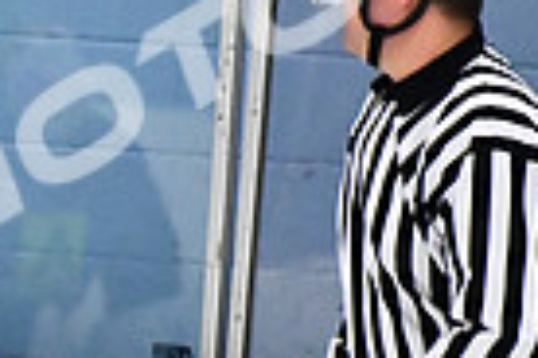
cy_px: 418
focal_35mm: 1259
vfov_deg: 1.1
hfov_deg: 1.6
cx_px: -487
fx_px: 18814
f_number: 2.8
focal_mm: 200
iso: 6400
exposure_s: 1/1600
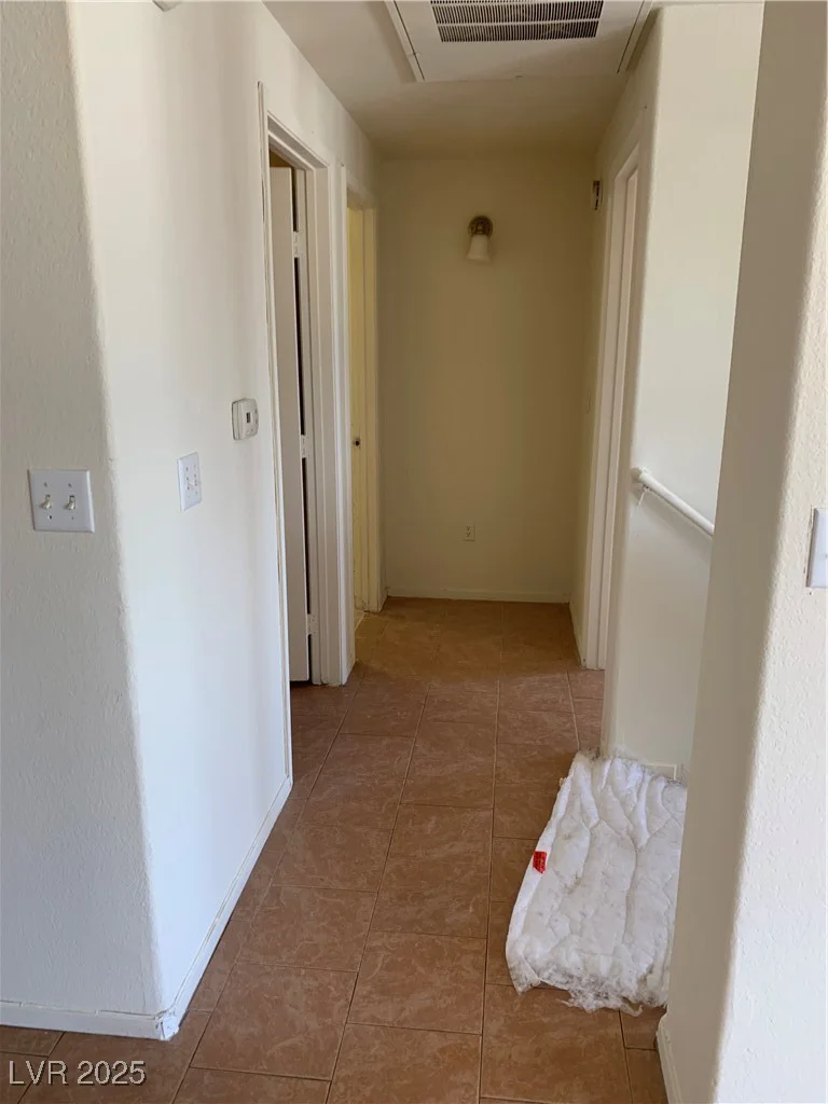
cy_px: 552
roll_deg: +0.9
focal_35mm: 26
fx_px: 829
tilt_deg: -13.4
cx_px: 414
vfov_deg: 67.3
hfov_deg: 53.1
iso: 100
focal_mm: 4.25
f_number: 1.8
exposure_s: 1/74
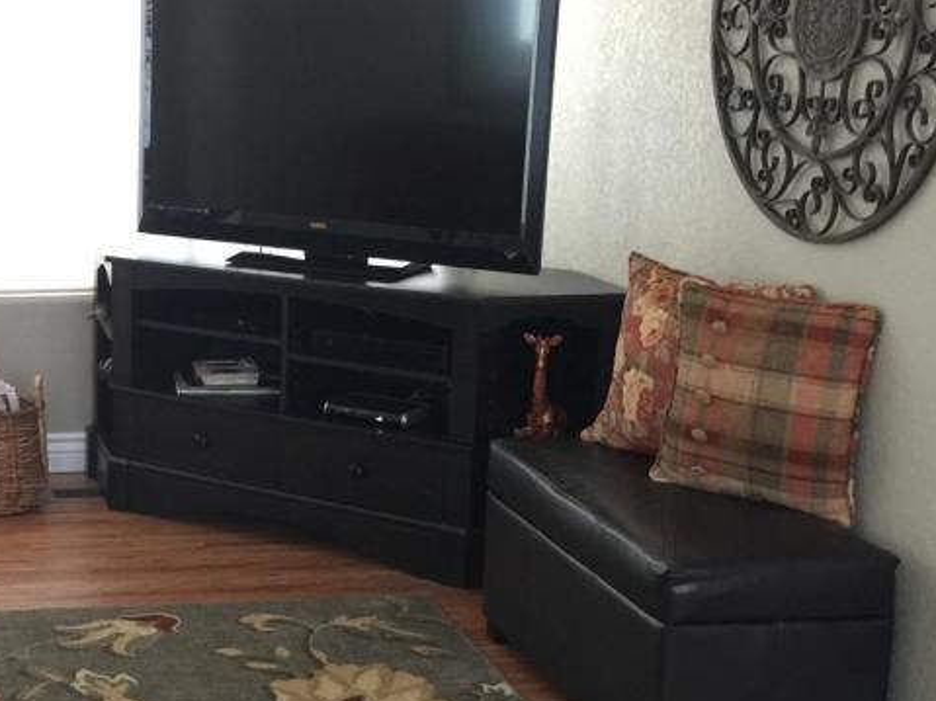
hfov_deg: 29.5
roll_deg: +1.2
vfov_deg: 23.6
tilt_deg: -13.3
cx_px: 35
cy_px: 369
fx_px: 1676
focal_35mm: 62
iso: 125
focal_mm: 4.15
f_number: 2.2
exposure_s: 1/10
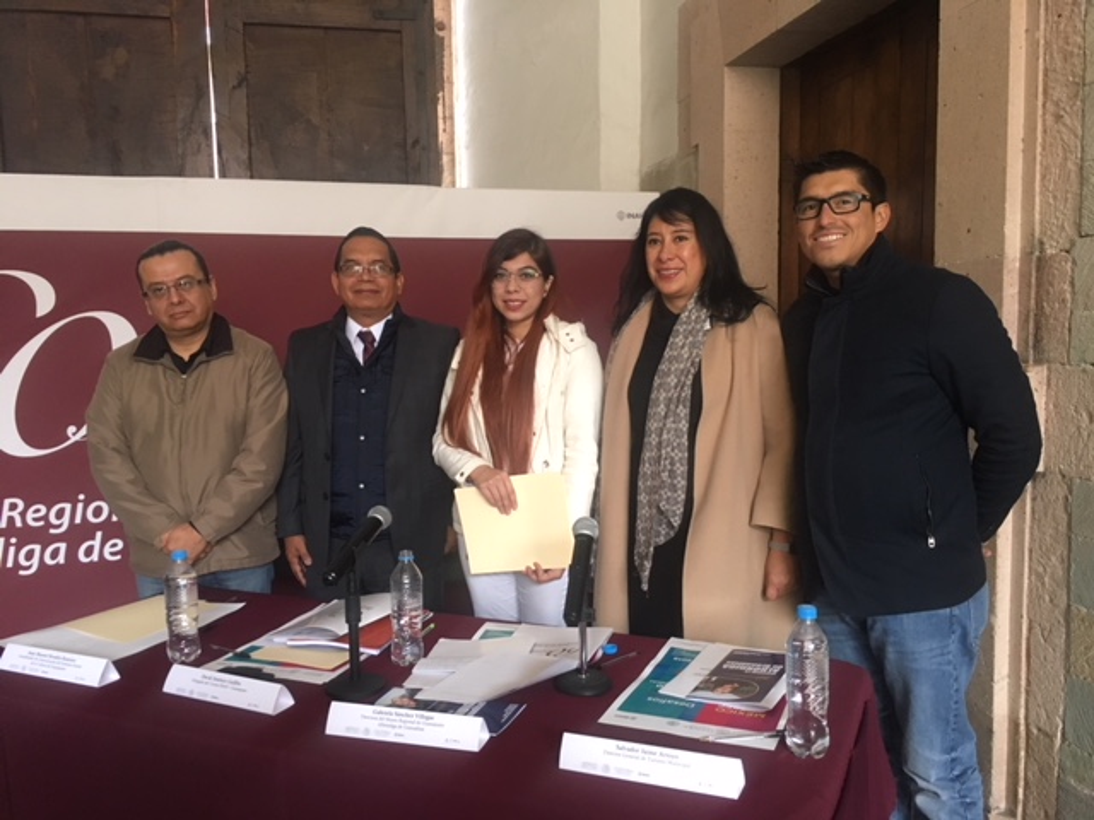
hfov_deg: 61.7
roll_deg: +0.1
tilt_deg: -5.2
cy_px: 410
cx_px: 547
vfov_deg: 48.2
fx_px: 917
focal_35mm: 29
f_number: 2.2
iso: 125
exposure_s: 1/30
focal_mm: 4.15
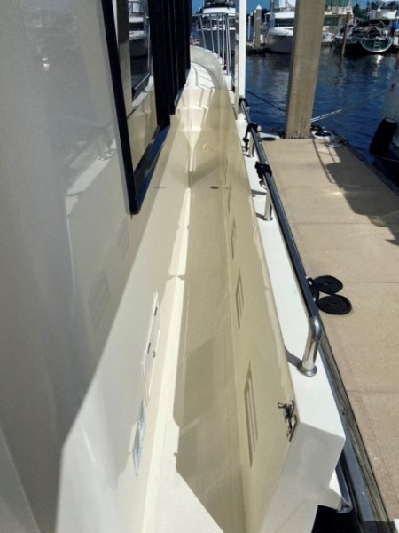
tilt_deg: -31.0
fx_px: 400
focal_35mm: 26
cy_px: 266
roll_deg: +2.1
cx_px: 200
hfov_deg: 53.1
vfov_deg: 67.3
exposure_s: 1/9615
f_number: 1.8
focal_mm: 4.25
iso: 32
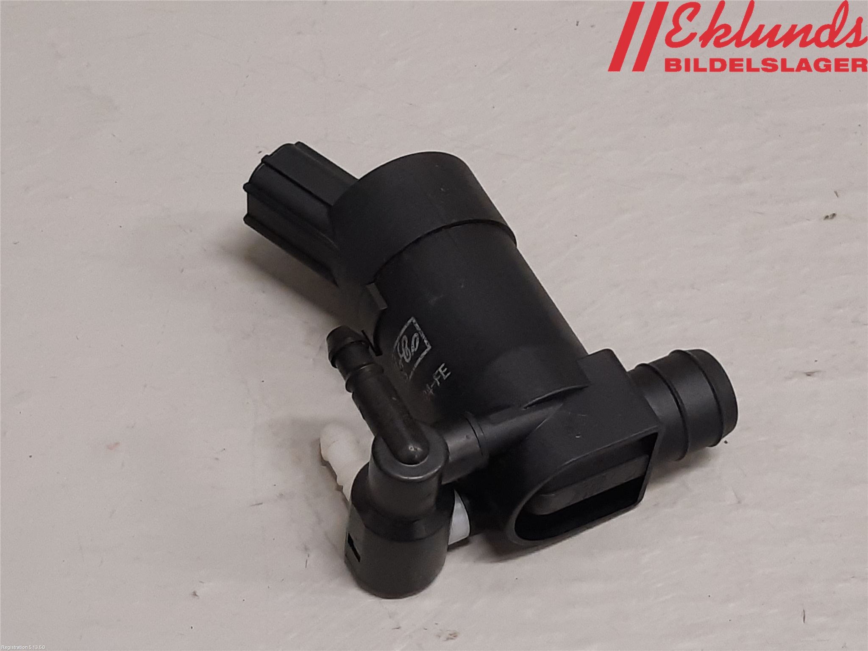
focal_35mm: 26
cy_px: 326
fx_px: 652
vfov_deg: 53.1
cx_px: 434
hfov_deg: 67.3
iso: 160
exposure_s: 1/50
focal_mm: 3.93
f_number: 1.7
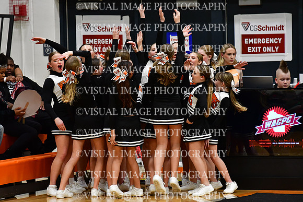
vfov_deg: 4.6
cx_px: 152
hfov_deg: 6.9
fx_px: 2525
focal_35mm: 300
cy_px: 101
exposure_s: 1/500
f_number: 3.5
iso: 4000
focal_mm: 200
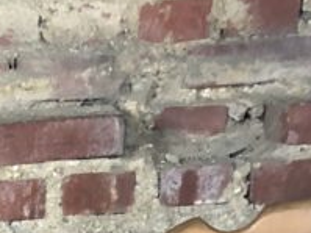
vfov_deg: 9.1
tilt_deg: -25.7
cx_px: -238
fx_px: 1293
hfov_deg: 12.6
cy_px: 588
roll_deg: +3.2
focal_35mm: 144
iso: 80
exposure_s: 1/17
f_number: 1.8
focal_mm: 4
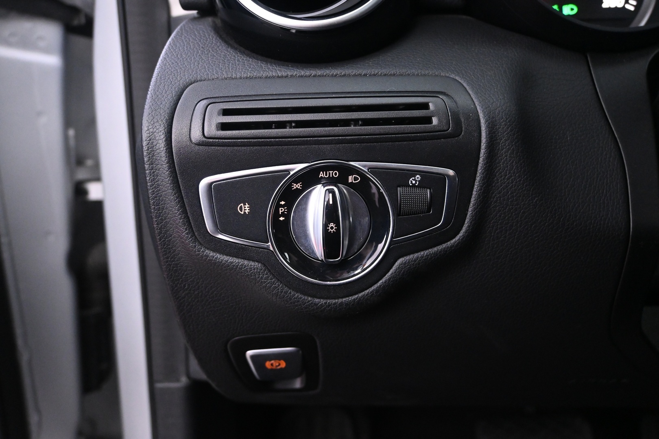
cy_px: 220
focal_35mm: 32
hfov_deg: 59.5
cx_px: 330
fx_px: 577
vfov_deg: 41.7
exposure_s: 1/20
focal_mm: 21
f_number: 4
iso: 3200
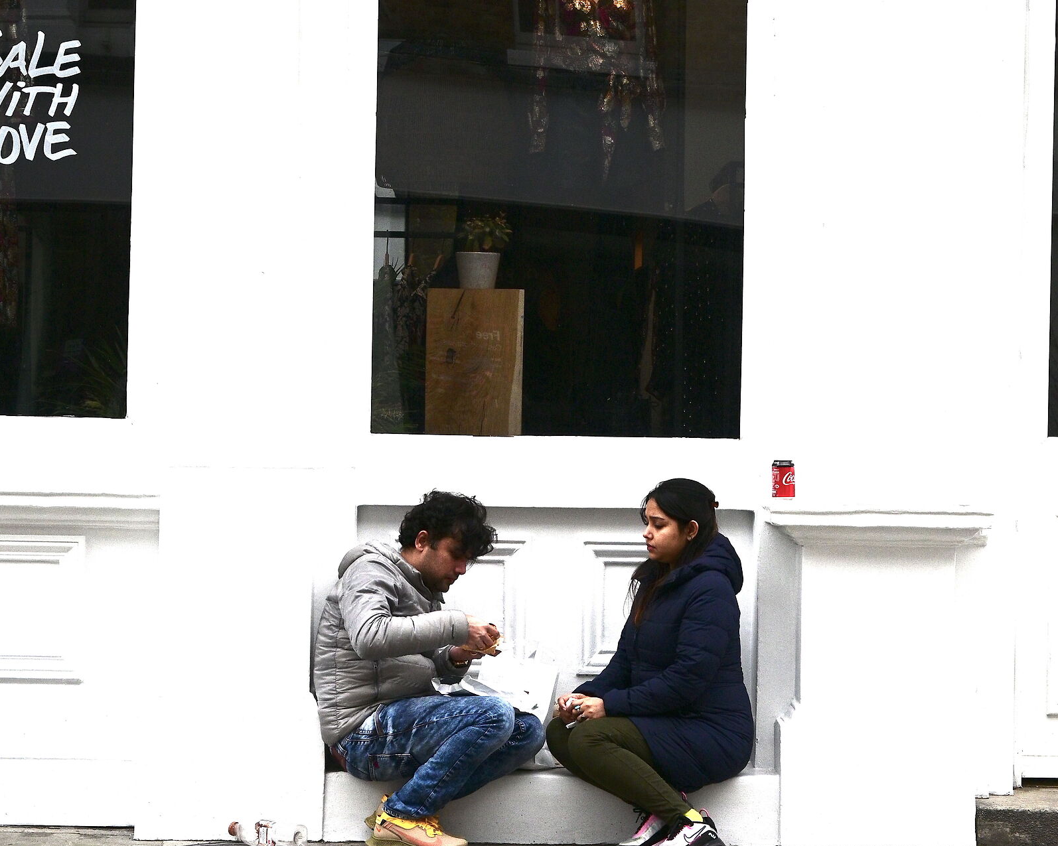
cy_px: 350
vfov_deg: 14.5
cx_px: 530
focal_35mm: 106
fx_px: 3319
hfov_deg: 18.1
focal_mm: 50
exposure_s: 1/640
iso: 640
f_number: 8
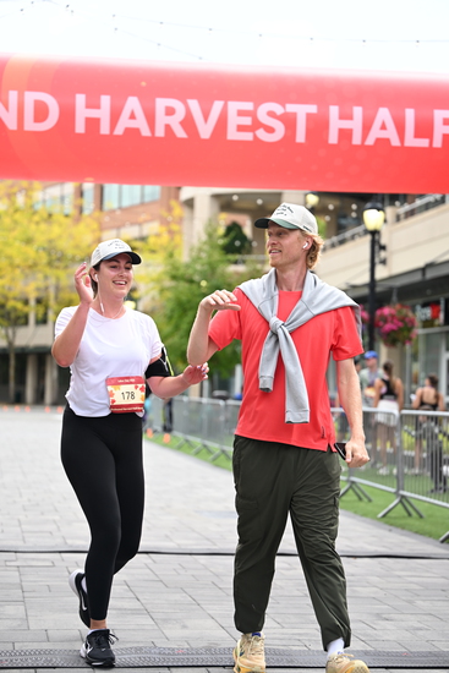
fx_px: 1383
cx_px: 224
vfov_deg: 27.3
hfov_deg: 18.4
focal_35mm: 74
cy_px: 336
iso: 640
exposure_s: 1/2000
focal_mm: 74
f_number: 2.8
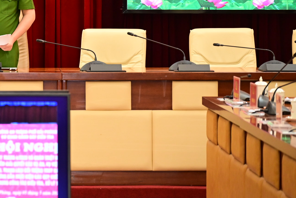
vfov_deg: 6.3
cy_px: -29
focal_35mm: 217
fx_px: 1784
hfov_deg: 9.4
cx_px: -40
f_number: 4
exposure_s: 1/160
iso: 2000
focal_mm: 92
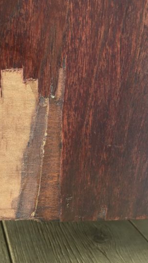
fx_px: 300
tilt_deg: -11.9
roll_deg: -2.5
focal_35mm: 43
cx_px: 107
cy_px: 134
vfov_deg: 47.3
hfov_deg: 27.4
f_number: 2.2
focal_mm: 4.15
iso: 80
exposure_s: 1/30
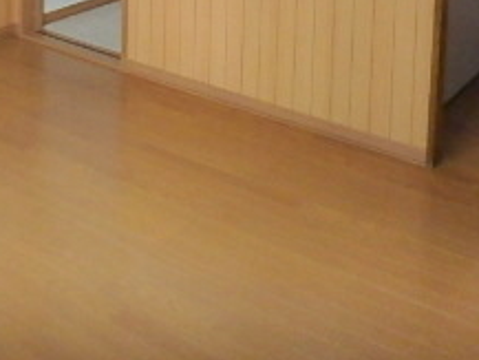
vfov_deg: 20.5
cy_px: -168
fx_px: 858
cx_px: 24
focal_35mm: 62
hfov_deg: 29.5
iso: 400
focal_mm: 3.7
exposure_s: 1/30
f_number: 3.5
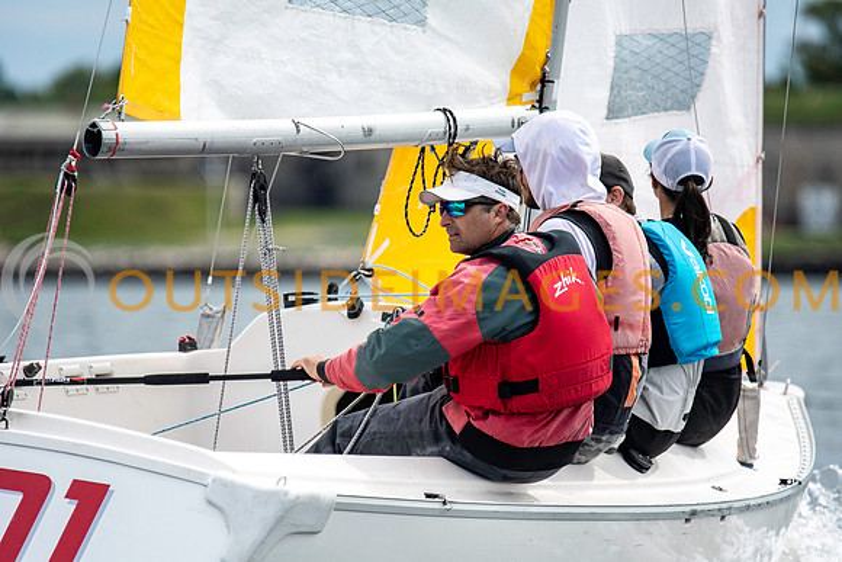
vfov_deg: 3.1
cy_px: 281
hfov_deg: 4.6
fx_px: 10527
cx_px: 421
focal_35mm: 450
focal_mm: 300
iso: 250
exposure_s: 1/4000
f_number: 4
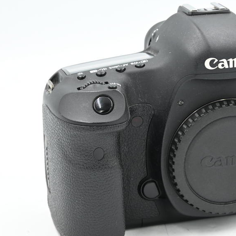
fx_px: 779
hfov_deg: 17.2
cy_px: 132
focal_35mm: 101
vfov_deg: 17.2
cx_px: 165
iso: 200
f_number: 14
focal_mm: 68
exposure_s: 1/15
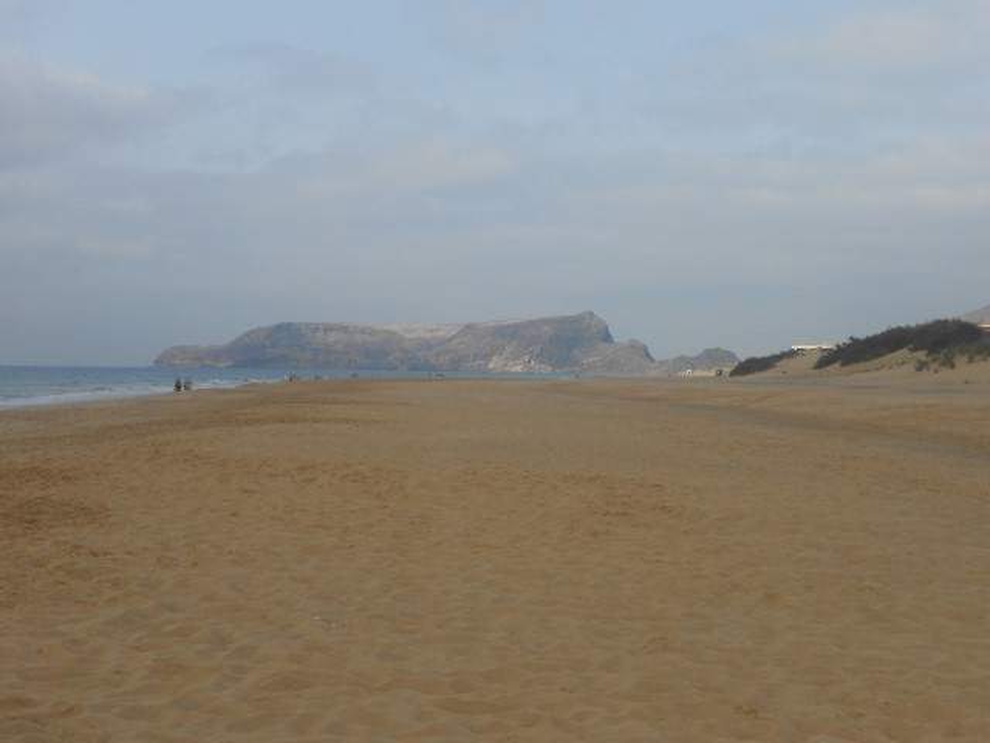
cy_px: 372
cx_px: 495
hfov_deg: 38.9
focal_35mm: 49
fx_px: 1401
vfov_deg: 29.7
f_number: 4.5
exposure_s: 1/800
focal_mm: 8.8
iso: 80
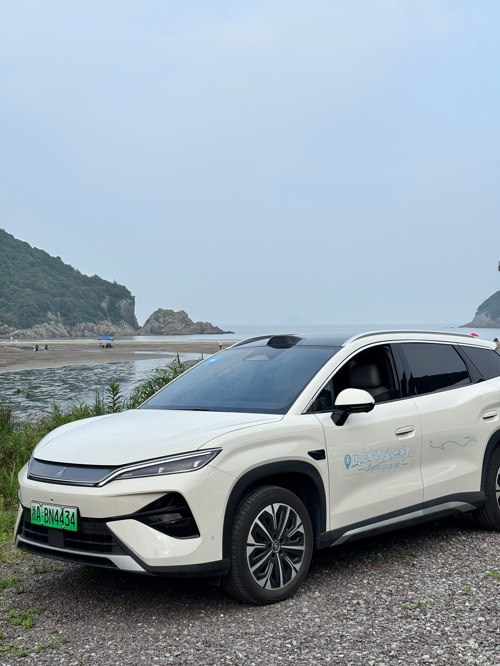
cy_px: 333
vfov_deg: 36.8
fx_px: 1001
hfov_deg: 28.0
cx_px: 250
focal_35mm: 52
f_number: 1.6
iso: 32
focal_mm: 5.96
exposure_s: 1/1592
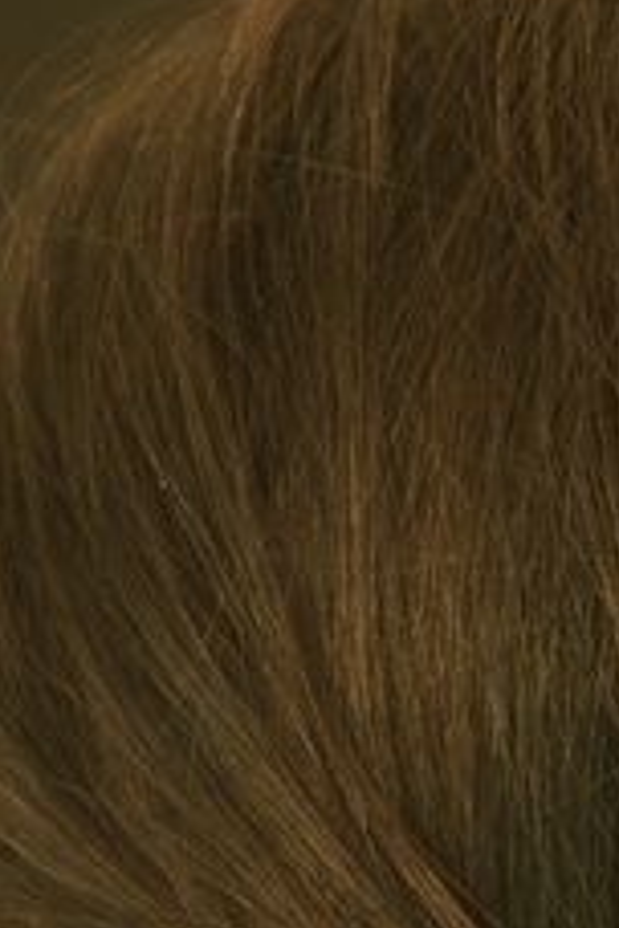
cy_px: 1453
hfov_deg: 4.5
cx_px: 1100
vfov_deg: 6.7
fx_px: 7814
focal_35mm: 303
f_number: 5.6
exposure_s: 1/15
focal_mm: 48
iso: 1000
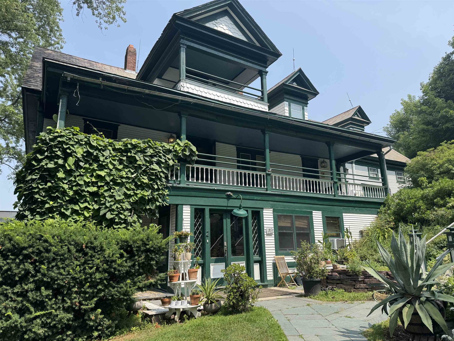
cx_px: 227
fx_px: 315
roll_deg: +1.3
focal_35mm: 24
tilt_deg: +12.5
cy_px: 170
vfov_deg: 56.8
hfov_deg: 71.6
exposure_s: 1/2331
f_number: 1.78
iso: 80
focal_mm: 6.76
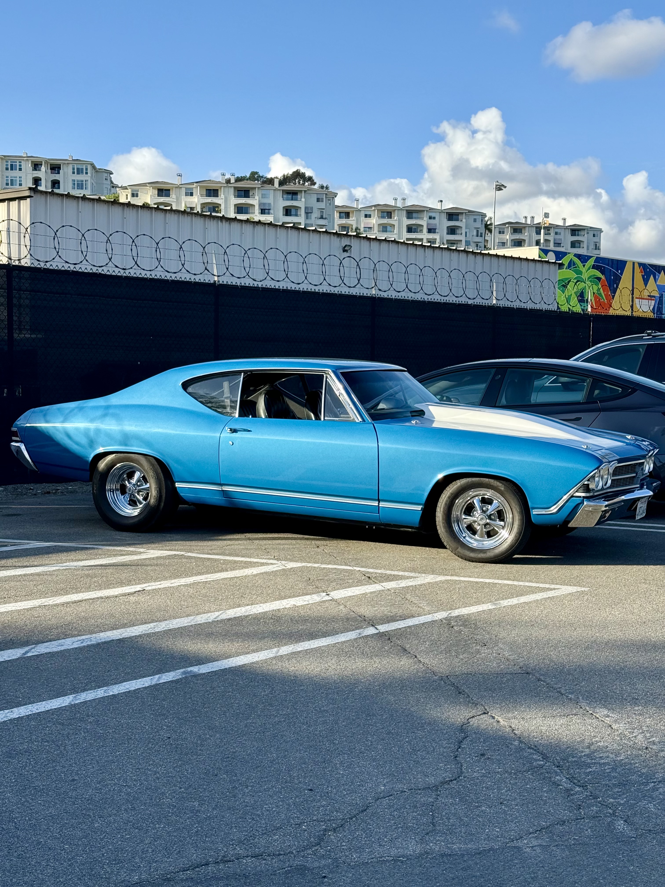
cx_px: 332
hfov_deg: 30.3
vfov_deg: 39.7
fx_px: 1229
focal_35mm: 48
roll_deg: -1.1
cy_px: 444
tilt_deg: -2.2
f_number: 1.78
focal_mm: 6.76
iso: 80
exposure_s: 1/2577
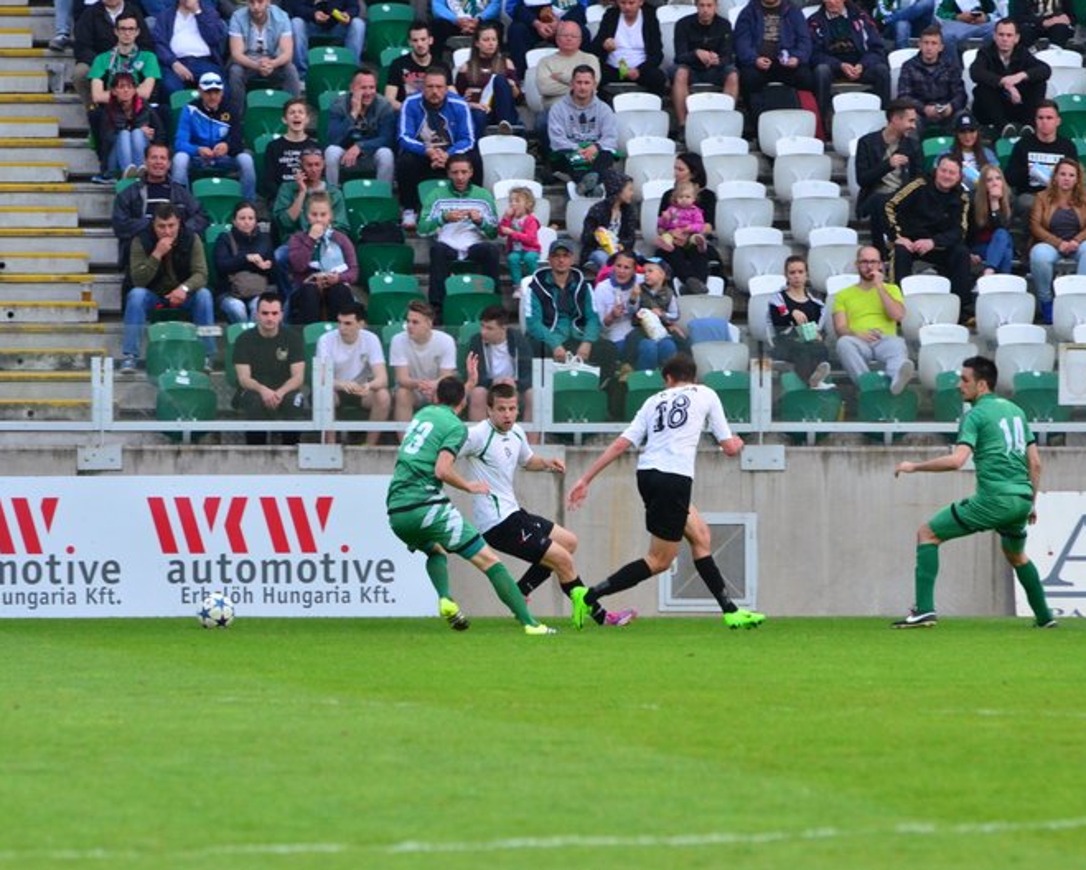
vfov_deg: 4.1
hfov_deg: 5.2
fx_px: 12060
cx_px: 552
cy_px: 435
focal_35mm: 375
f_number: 6.3
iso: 1600
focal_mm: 220
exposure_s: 1/400
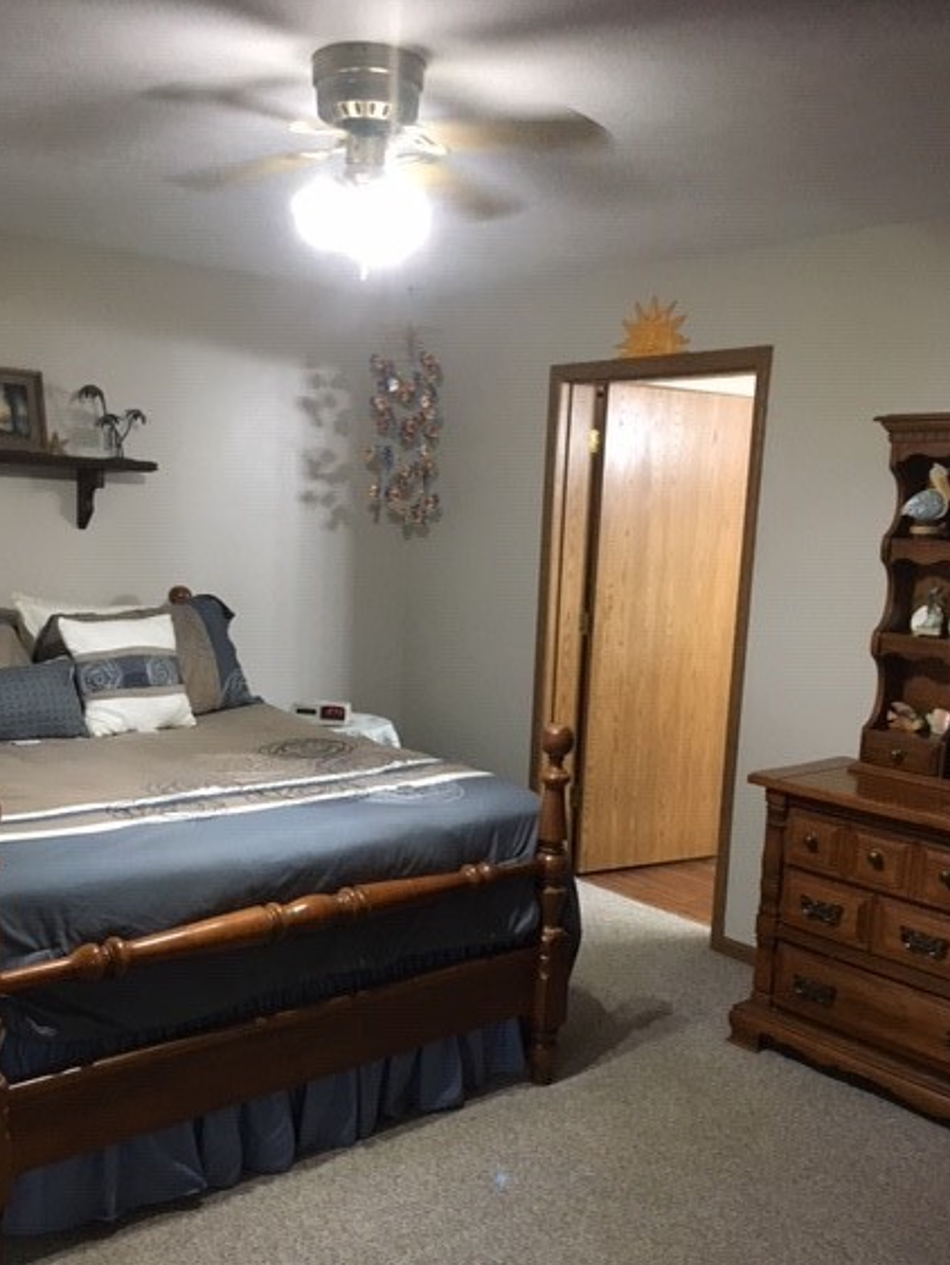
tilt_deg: -9.4
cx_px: 423
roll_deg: -2.1
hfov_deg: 42.9
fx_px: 1207
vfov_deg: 55.2
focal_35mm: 33
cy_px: 714
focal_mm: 4.15
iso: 200
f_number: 2.2
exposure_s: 1/20
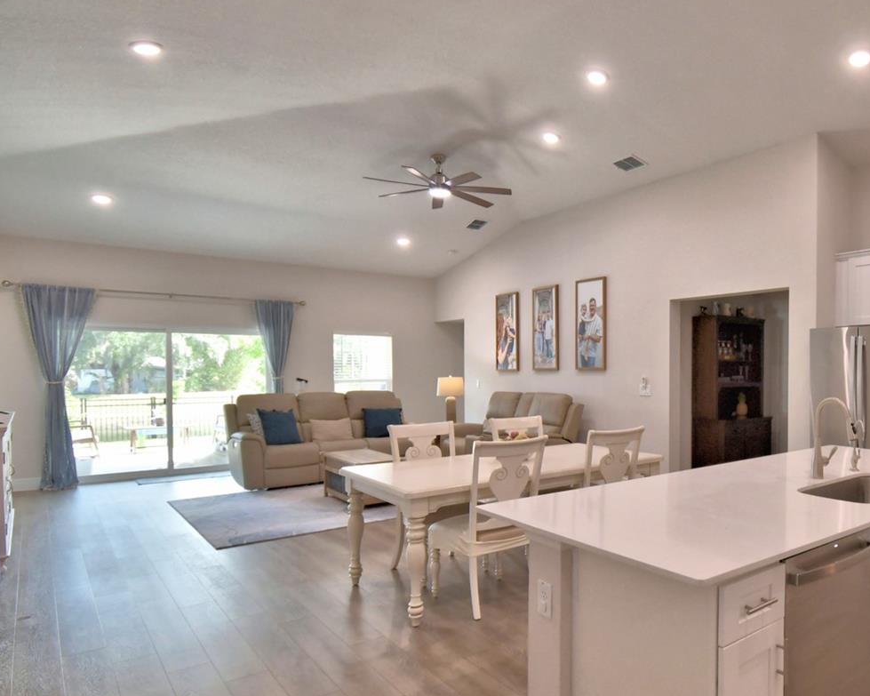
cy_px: 381
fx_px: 592
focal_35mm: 23
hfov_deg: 67.9
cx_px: 654
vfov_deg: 60.8
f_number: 4.5
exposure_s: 1/80
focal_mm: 10
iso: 400
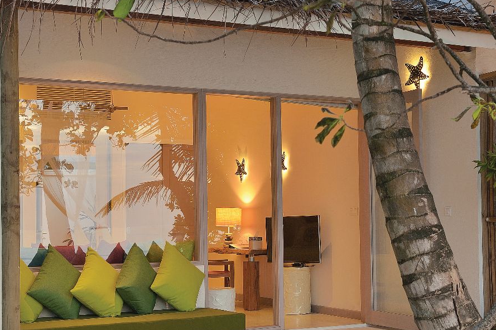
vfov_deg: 21.5
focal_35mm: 63
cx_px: 310
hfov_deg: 31.8
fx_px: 868
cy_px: 195
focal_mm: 35
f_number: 8
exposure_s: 1/2
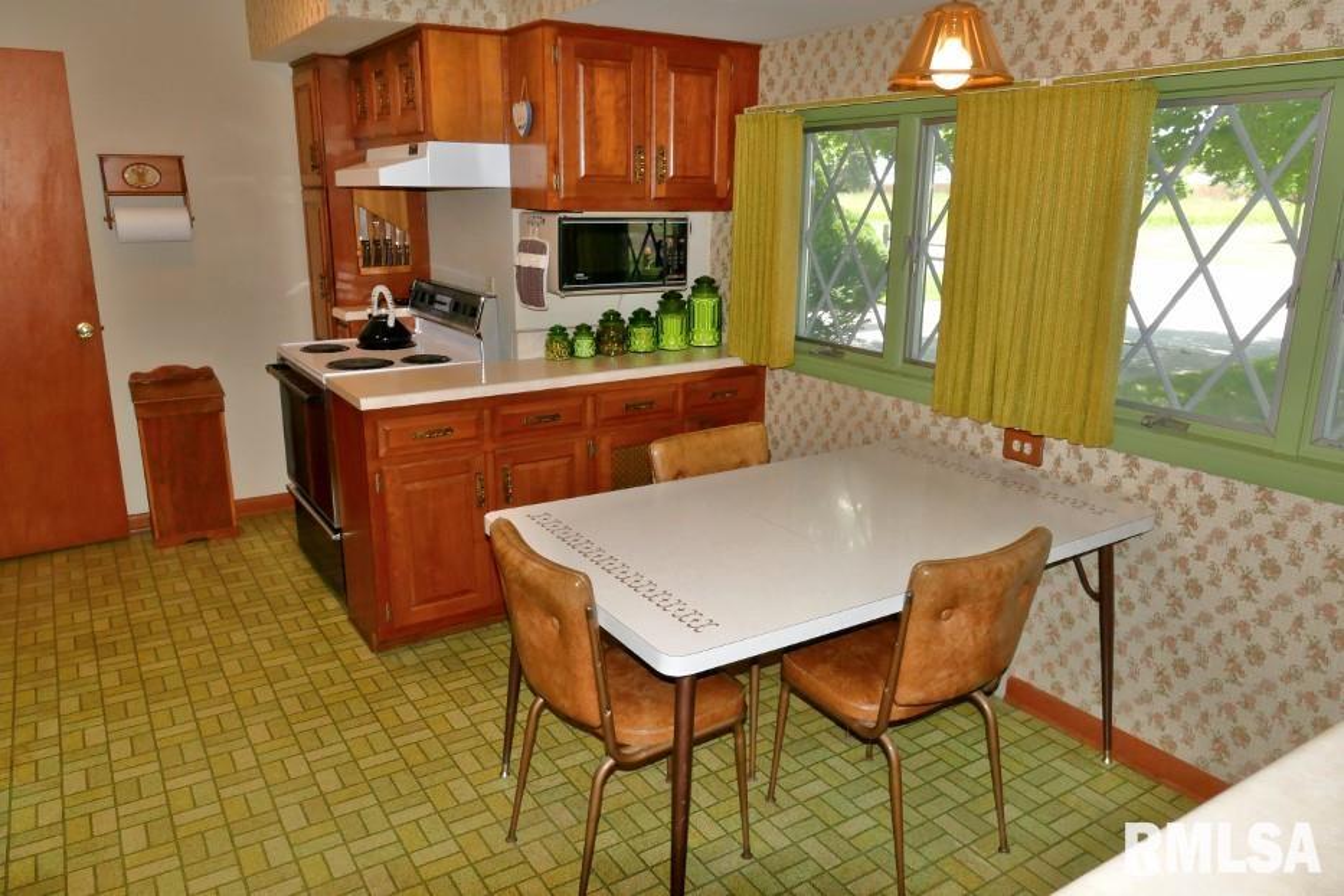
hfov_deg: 71.5
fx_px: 933
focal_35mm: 25
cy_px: 448
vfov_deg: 51.3
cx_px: 672
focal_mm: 9.12
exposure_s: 1/50
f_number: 8
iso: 400
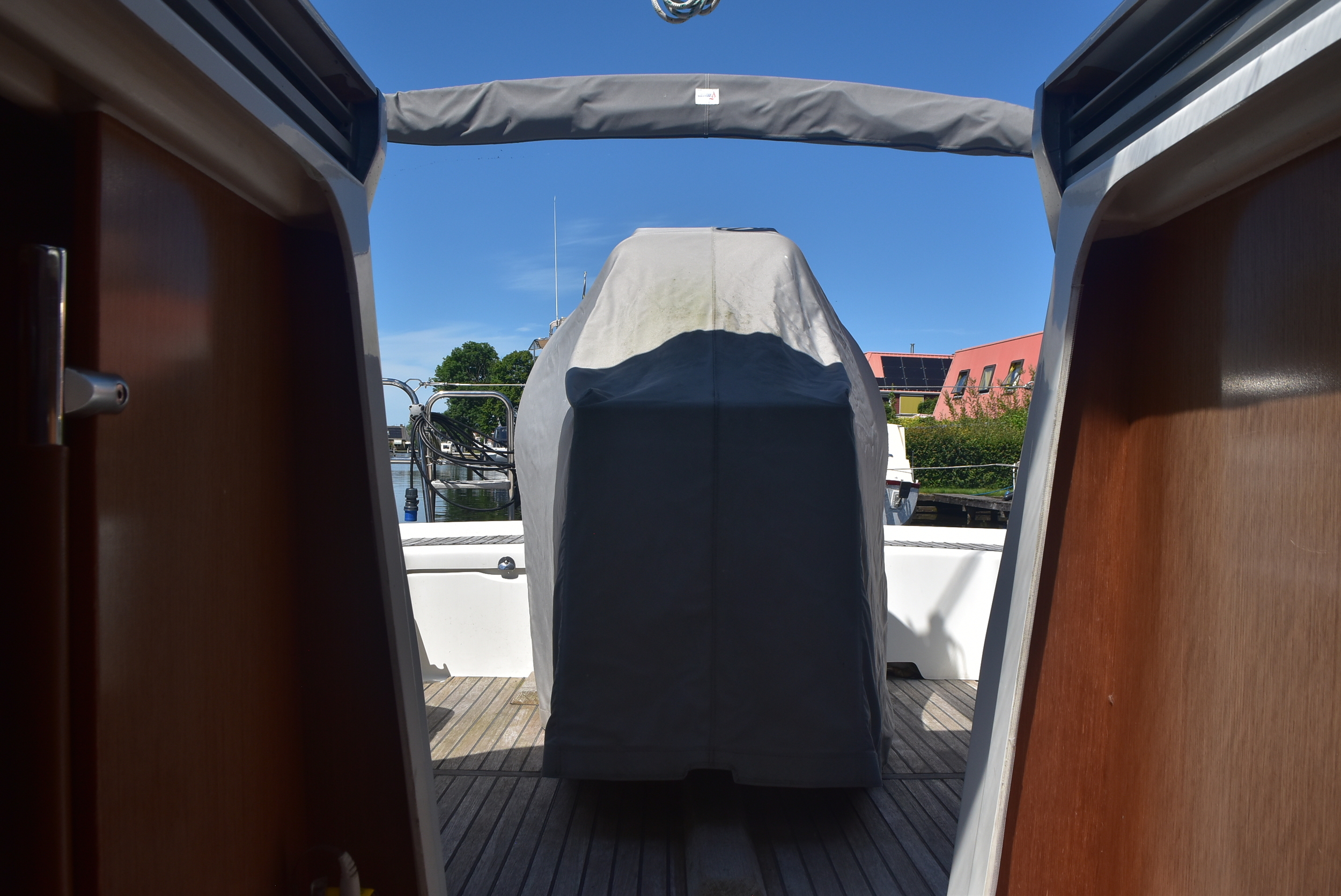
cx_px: 670
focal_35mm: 27
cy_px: 448
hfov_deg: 67.3
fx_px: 1006
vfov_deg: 48.0
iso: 360
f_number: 11
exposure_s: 1/500
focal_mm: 18
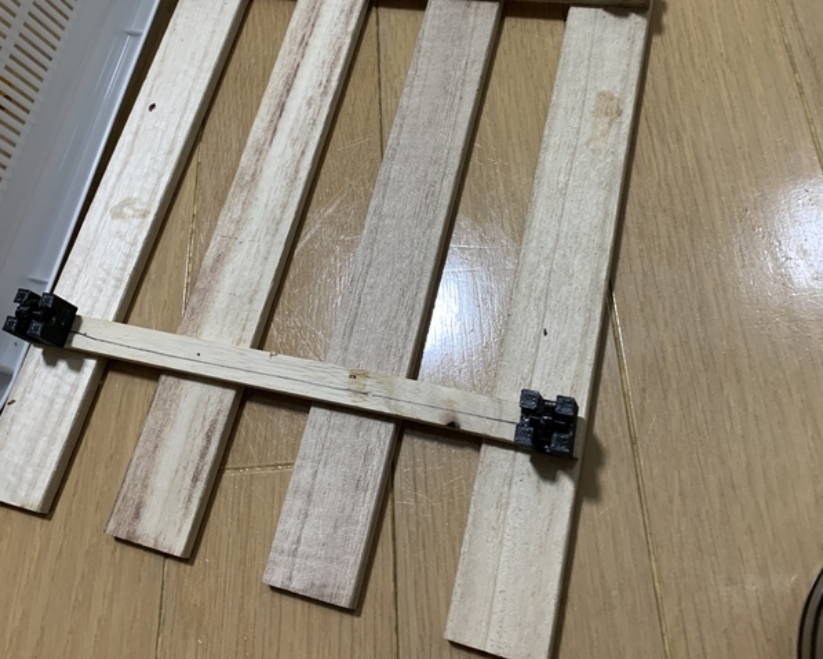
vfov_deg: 42.1
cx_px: 411
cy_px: 165
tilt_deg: -58.8
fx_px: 828
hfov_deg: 52.8
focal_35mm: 34
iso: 200
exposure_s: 1/60
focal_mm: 4.25
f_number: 1.8
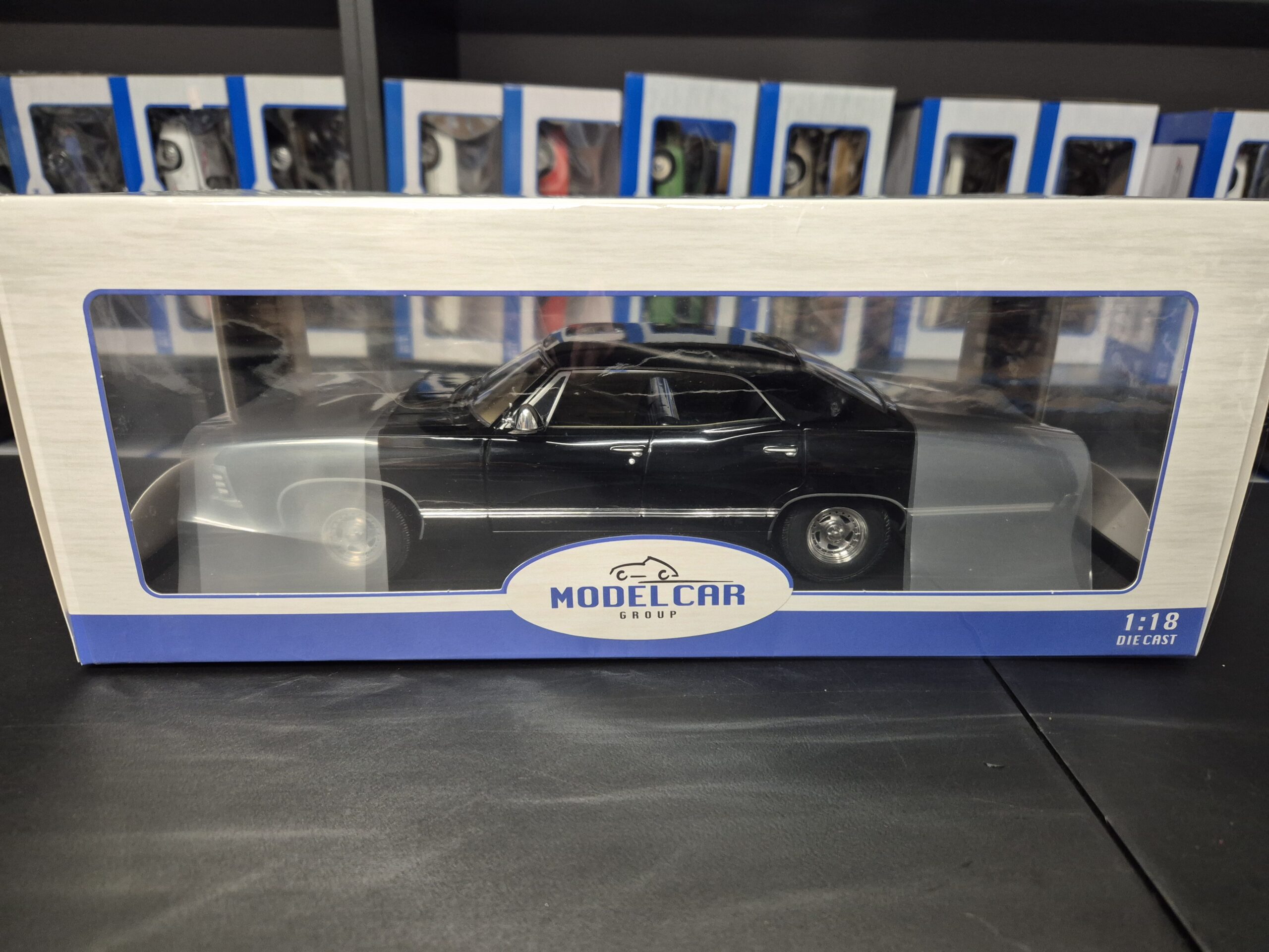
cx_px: 634
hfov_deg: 73.9
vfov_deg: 58.9
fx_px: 843
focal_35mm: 23
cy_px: 476
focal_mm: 5.4
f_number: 1.8
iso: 500
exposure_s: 1/100
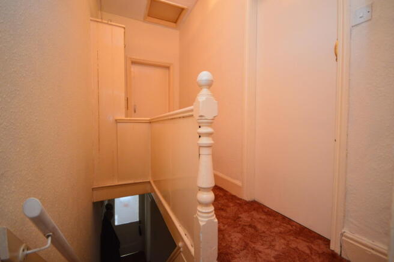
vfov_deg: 77.2
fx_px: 164
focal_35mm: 15
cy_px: 131
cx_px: 197
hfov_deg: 100.4
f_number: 4
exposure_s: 1/50
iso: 800
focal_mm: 10
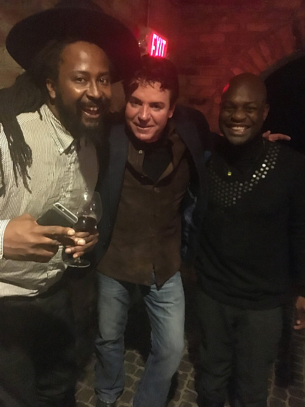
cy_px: 204
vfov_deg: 61.7
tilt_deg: -15.4
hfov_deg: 48.2
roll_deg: -4.9
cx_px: 152
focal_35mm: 29
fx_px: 341
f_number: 2.2
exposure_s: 1/15
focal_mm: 4.15
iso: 2000
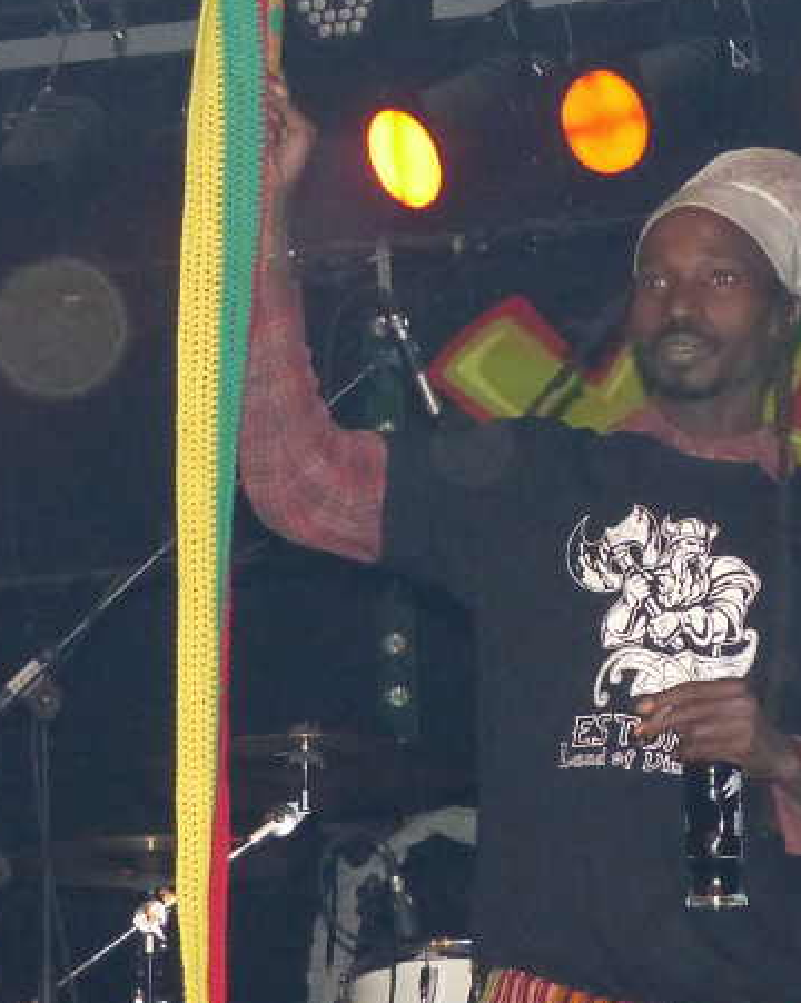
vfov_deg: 21.0
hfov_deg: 16.7
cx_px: 659
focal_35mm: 91
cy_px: 672
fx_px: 2700
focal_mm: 7.6
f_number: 2.8
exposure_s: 1/60
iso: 400
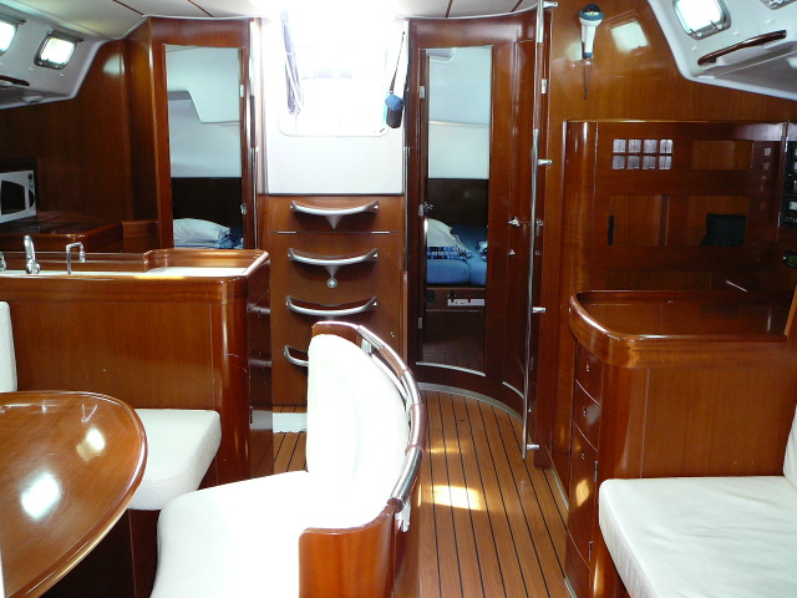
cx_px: 398
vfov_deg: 40.7
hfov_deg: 52.6
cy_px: 299
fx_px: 806
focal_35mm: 35
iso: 200
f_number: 2.8
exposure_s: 1/30
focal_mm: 5.2
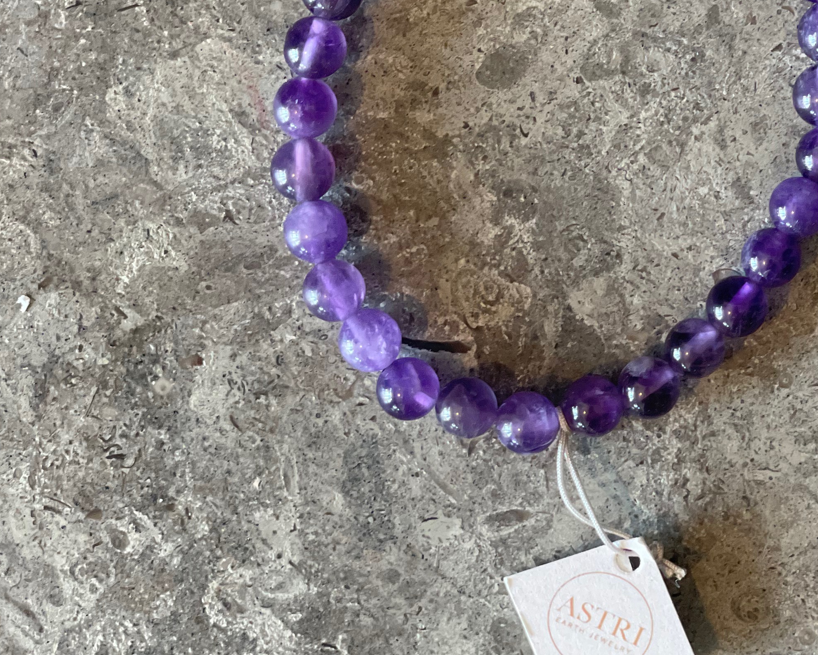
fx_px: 3075
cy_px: 154
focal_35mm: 127
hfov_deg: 15.1
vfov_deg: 12.1
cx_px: 605
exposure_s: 1/100
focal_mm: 7.5
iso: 250
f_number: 2.2
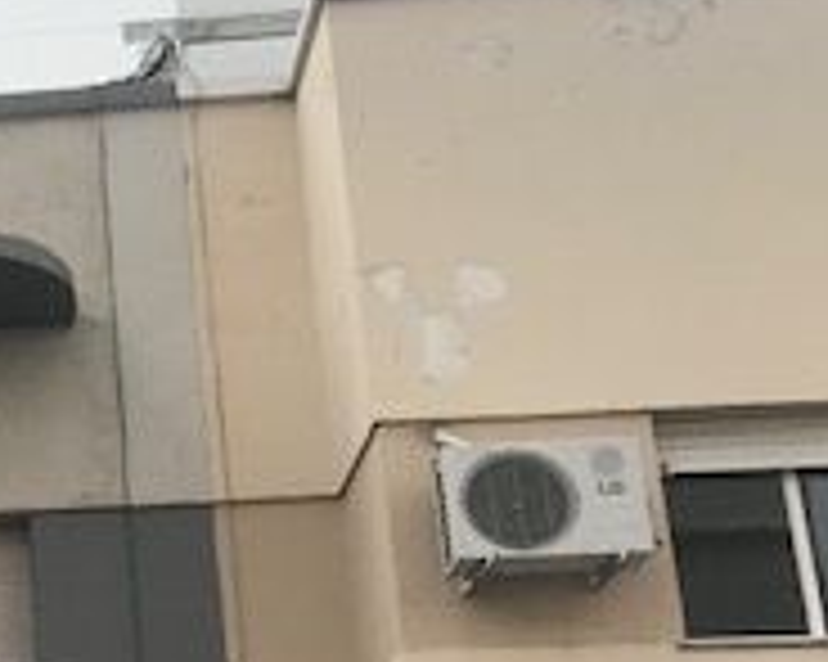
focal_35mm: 95
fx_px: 2327
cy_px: 617
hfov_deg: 17.1
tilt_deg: +20.4
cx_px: -603
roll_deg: -1.9
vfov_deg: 15.9
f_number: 1.8
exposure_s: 1/1312
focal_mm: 3.99
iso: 20
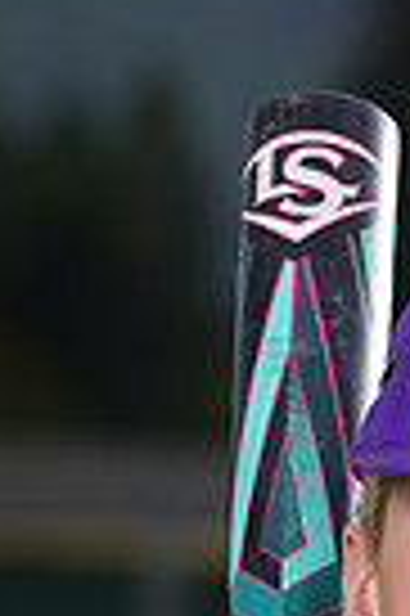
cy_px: 1025
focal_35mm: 912
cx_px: 570
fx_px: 15618
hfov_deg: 1.5
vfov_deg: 2.3
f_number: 8
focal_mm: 215
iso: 100
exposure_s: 1/250
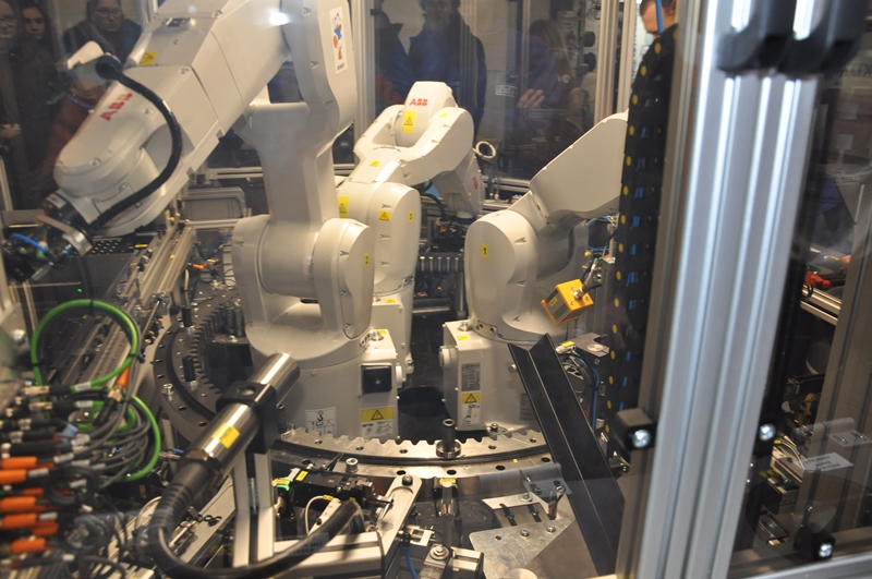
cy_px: 290
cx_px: 436
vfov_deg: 47.8
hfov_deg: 67.5
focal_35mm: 27
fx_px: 653
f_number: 3.5
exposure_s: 1/60
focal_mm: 18
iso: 800
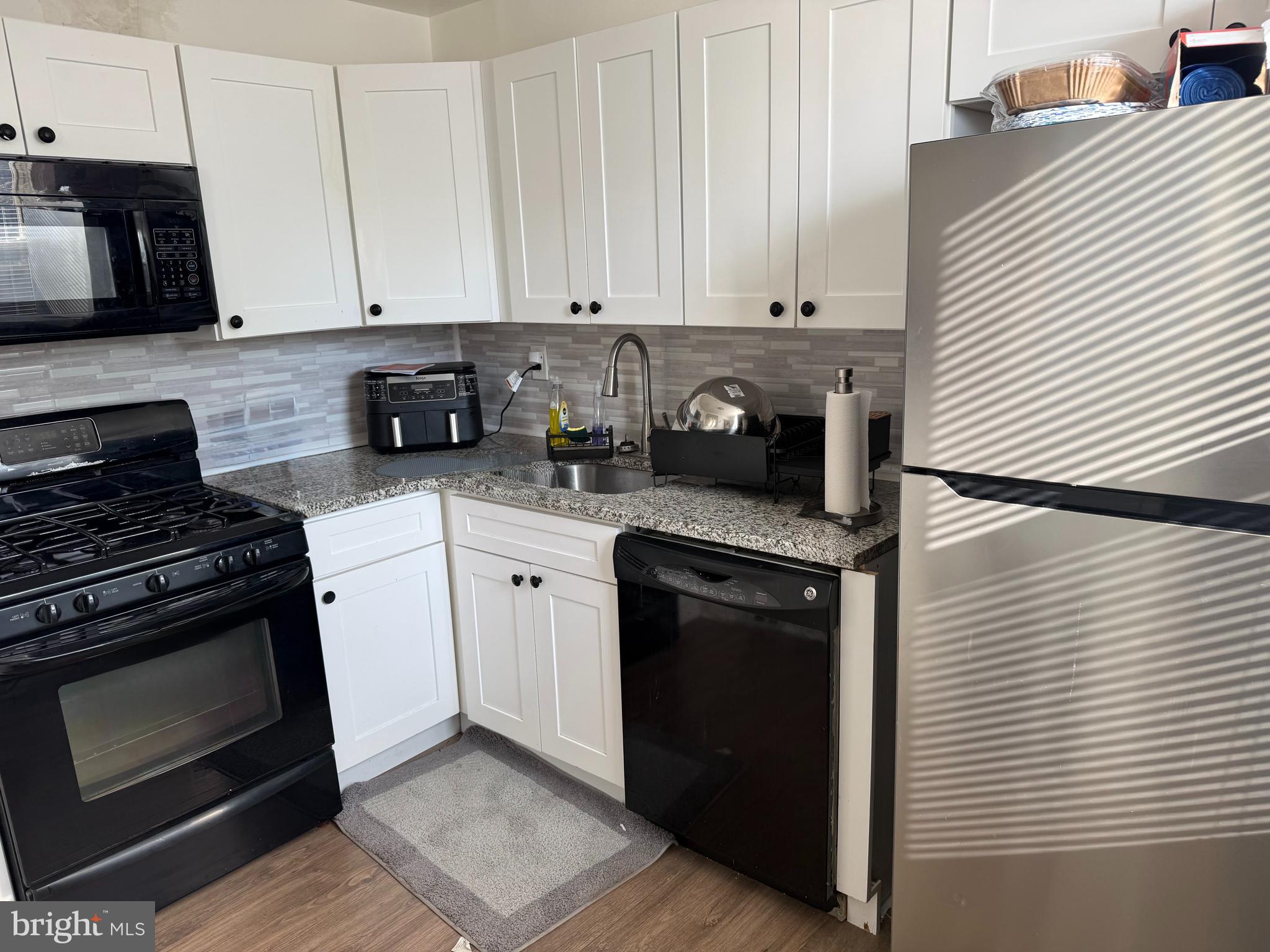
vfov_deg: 56.8
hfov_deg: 71.6
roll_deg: +2.1
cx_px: 635
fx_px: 881
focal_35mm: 24
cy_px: 476
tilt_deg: -14.3
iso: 64
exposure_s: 1/121
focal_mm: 6.76
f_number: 1.78
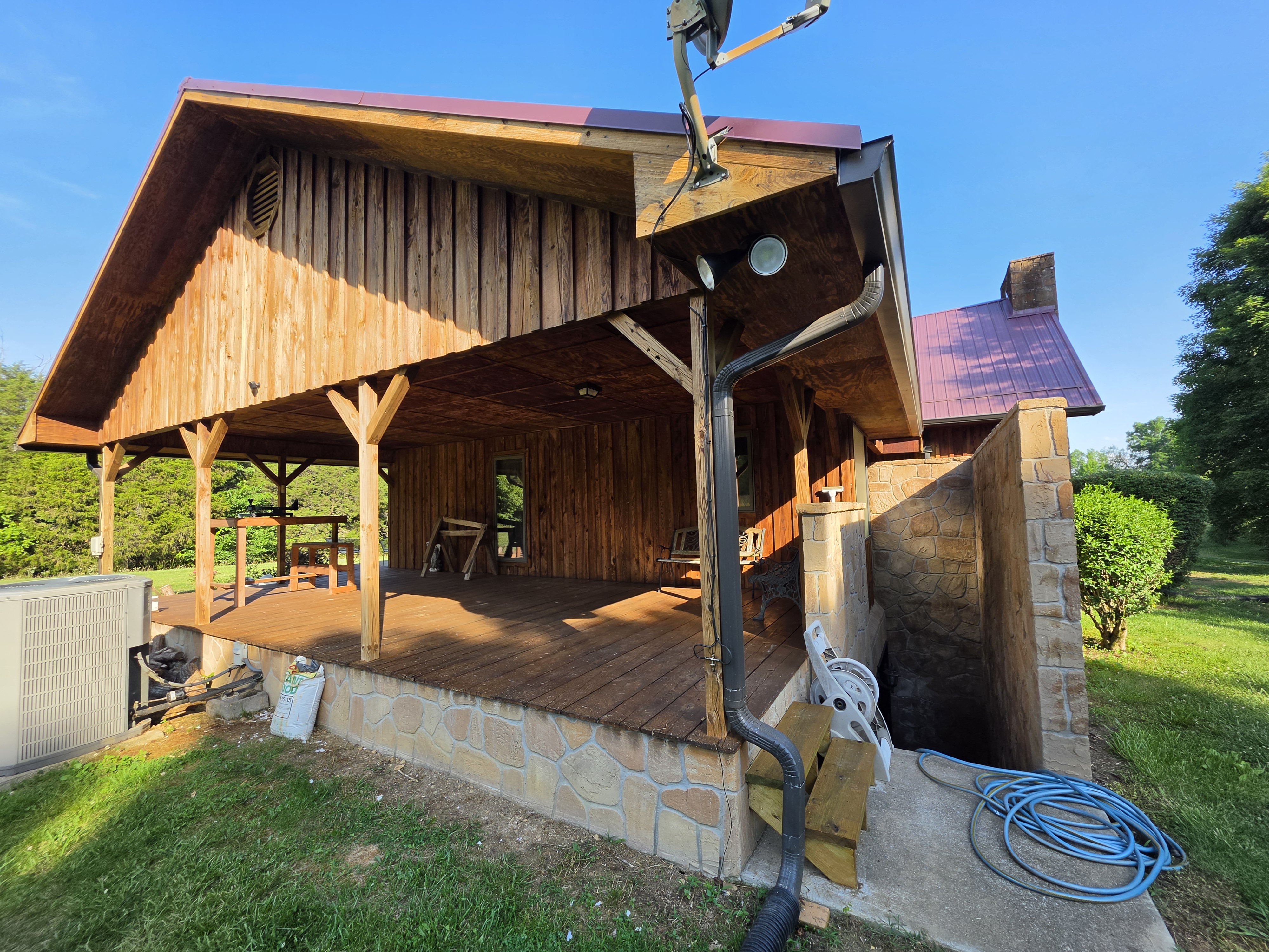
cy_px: 476
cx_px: 634
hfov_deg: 106.2
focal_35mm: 13
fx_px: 477
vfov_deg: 89.9
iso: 32
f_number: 1.9
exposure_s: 1/556
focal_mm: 2.2
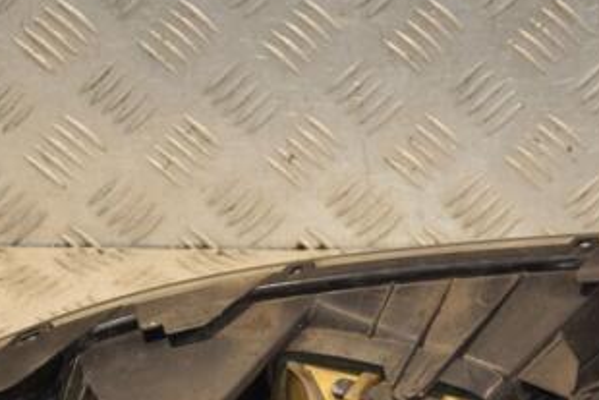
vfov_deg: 9.1
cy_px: 263
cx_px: 340
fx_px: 2514
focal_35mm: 151
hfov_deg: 13.6
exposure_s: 1/200
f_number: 5
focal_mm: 52
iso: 800
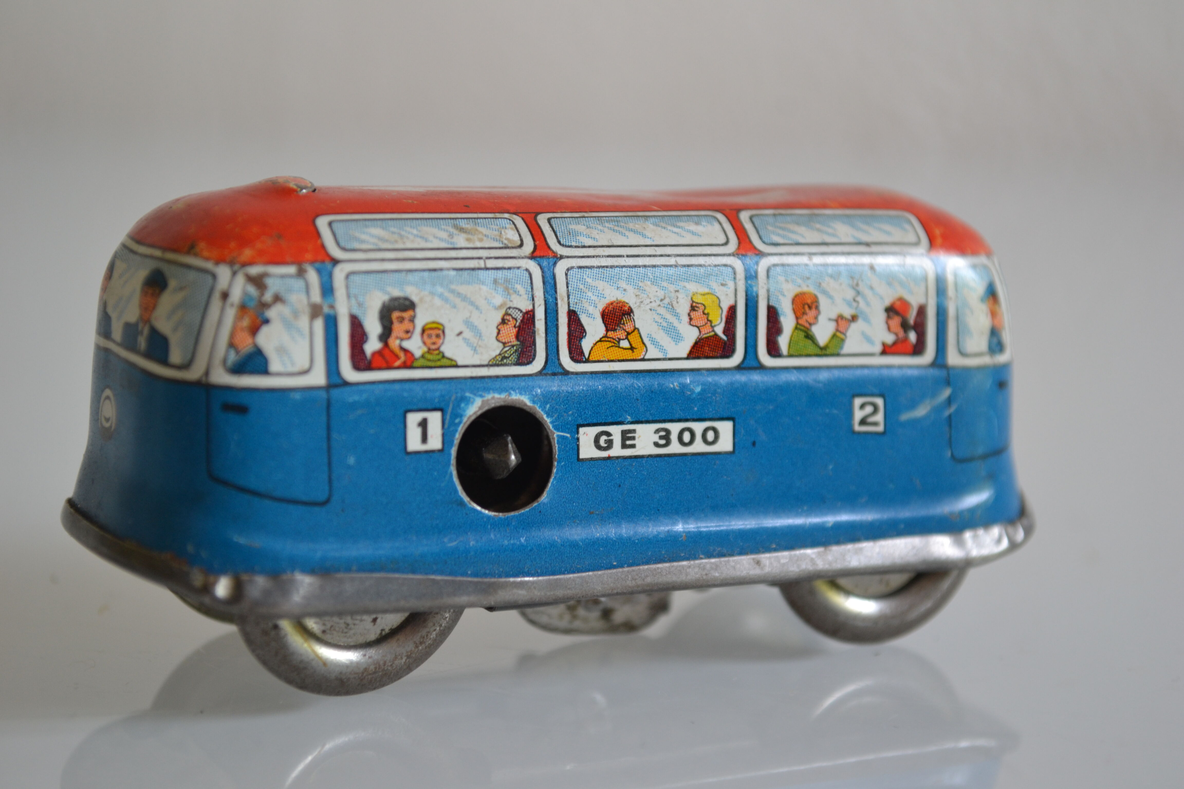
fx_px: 2713
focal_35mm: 82
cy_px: 394
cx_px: 592
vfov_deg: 16.6
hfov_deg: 24.6
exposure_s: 1/25
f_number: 5.6
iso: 400
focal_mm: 55
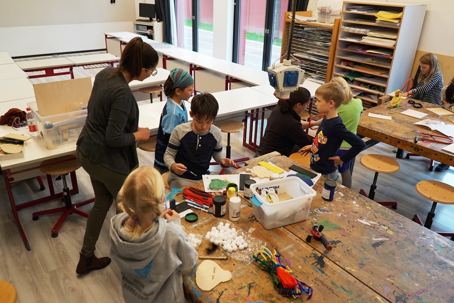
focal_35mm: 28
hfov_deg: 65.4
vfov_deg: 46.5
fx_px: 353
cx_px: 227
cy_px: 152
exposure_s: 1/160
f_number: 4
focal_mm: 28
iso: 1000
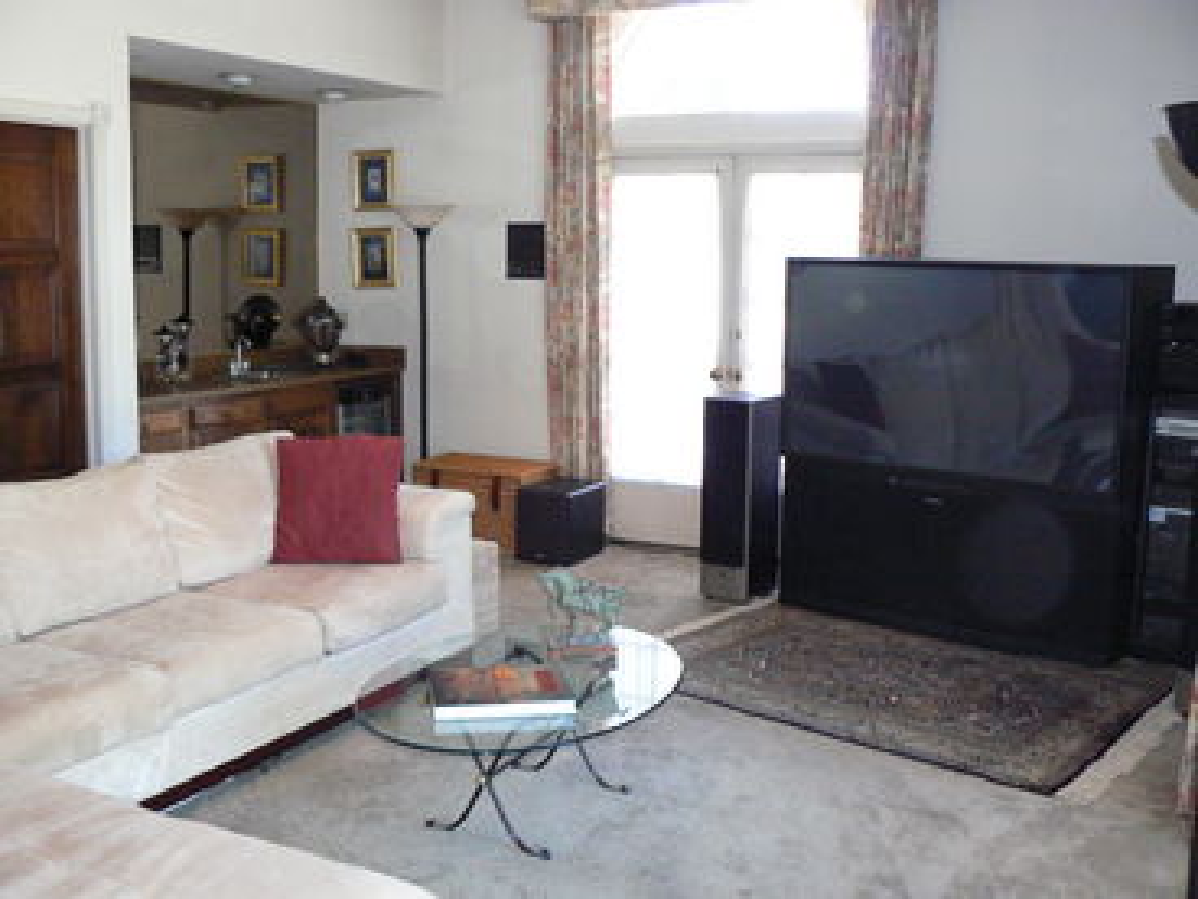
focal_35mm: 36
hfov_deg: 51.4
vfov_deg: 39.7
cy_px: 450
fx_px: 1246
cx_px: 599
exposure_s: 1/100
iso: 400
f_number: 2.8
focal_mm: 6
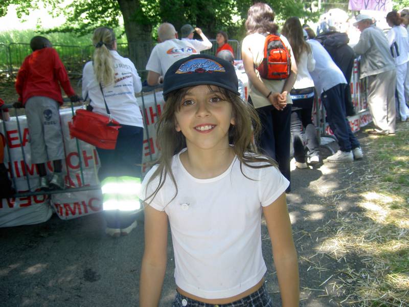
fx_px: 461
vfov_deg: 36.8
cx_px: 204
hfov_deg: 47.9
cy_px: 154
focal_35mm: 39
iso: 100
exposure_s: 1/60
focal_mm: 8
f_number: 2.8
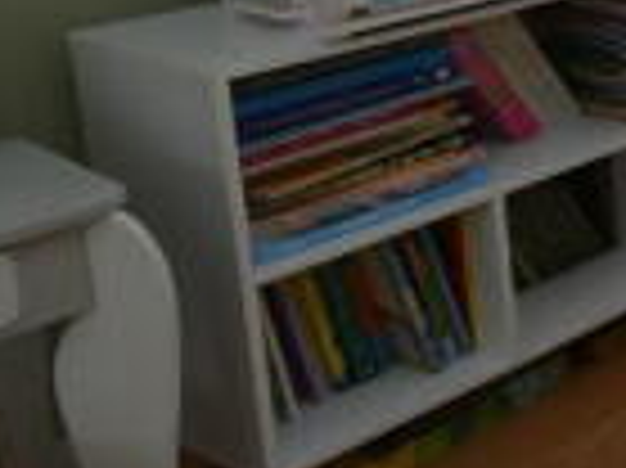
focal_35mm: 68
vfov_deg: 19.7
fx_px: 1229
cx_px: 1457
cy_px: -155
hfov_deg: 15.8
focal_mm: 10
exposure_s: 1/160
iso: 100
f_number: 6.3
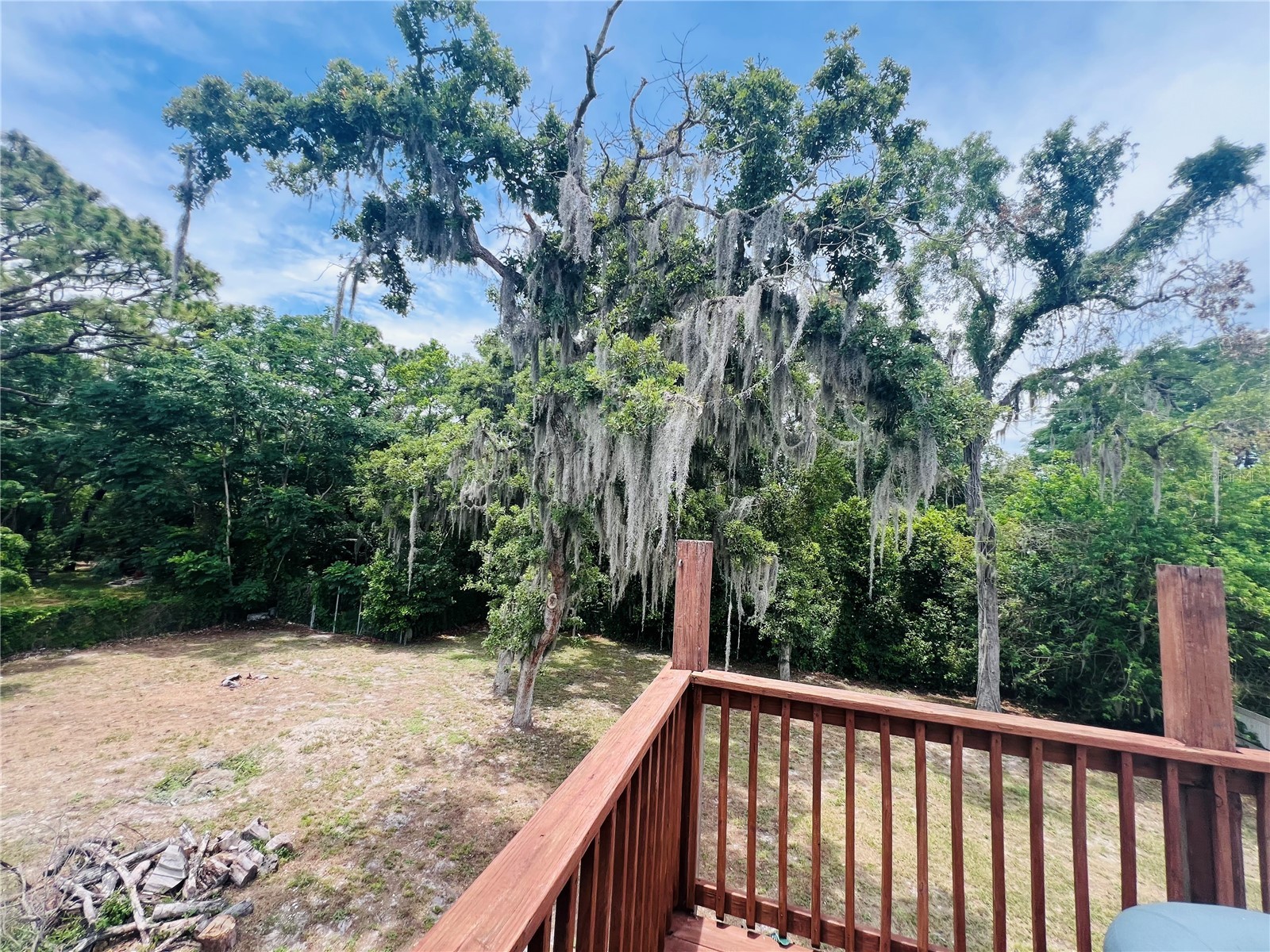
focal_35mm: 13
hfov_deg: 106.2
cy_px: 476
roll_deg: -2.7
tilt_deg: +6.1
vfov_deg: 89.9
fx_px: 477
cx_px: 635
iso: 32
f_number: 1.8
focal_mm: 1.57
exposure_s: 1/385
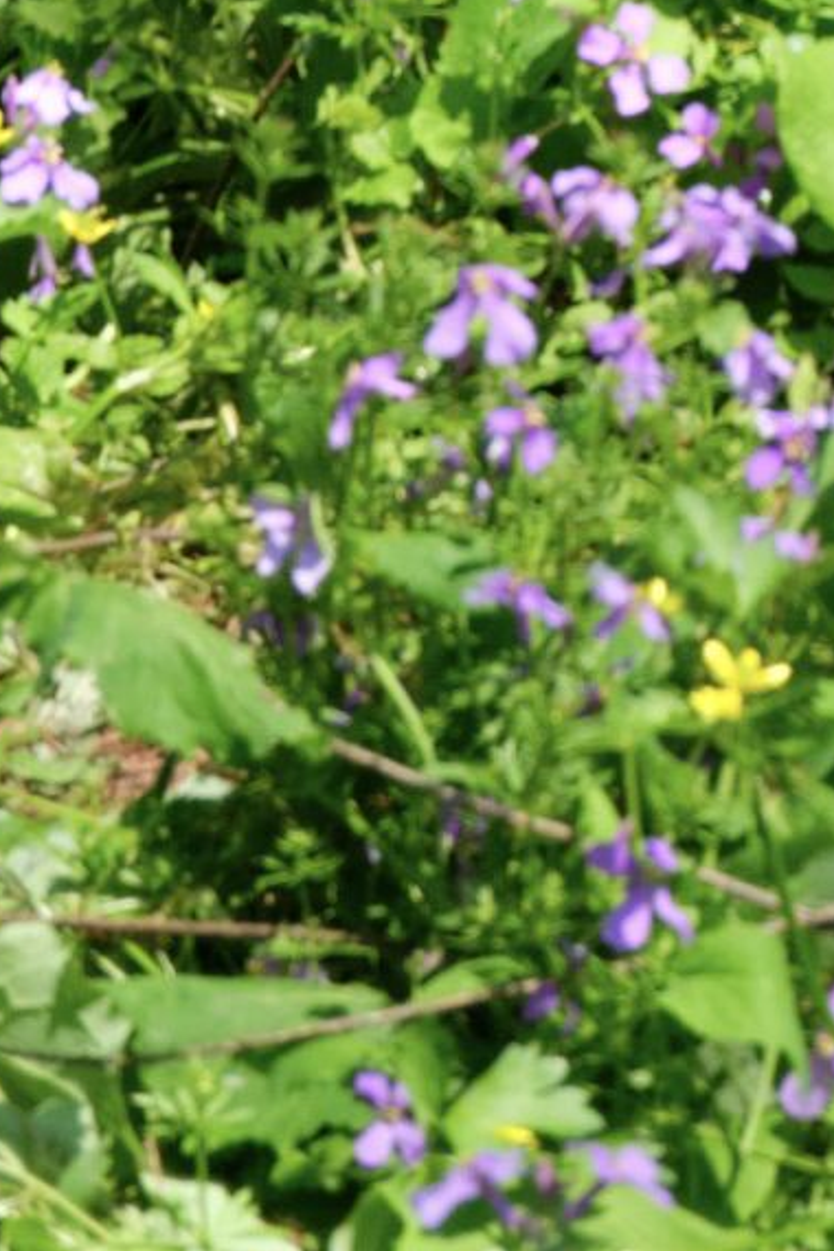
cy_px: -2750
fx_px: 17547
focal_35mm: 505
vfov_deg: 3.9
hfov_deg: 2.7
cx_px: 2495
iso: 250
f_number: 8
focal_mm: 50
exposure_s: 1/350
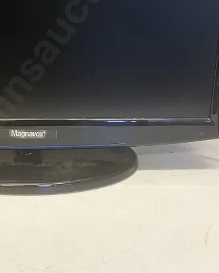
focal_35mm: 63
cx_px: 27
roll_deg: +0.9
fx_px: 511
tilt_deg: -17.9
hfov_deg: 23.6
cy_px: 76
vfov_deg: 29.7
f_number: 1.8
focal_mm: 3.99
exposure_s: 1/50
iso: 80
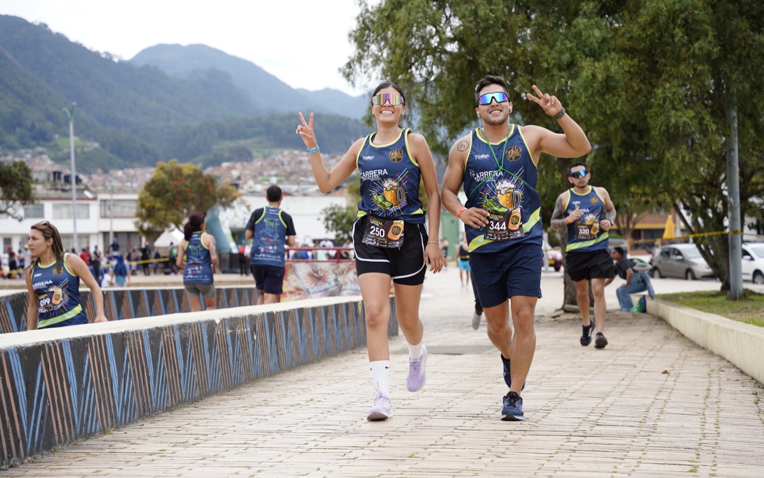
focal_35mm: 72
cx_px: 383
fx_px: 1499
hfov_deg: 28.6
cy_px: 231
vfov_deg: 18.1
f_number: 4
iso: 320
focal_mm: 70
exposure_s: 1/1000
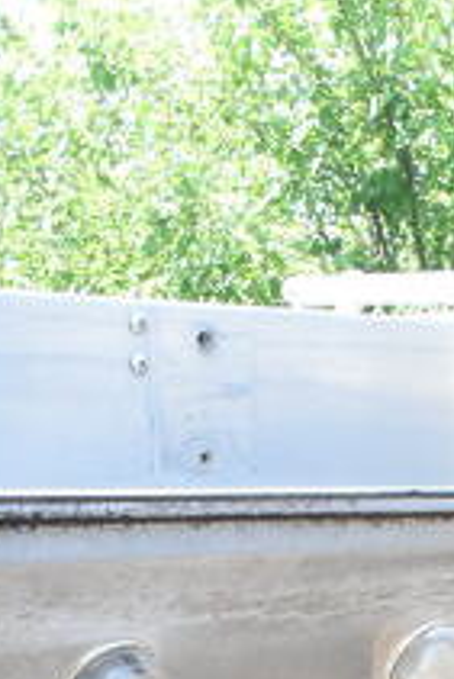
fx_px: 2209
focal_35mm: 117
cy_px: 1133
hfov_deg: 11.4
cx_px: 596
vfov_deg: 15.5
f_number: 9
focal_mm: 18
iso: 1600
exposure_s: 1/320
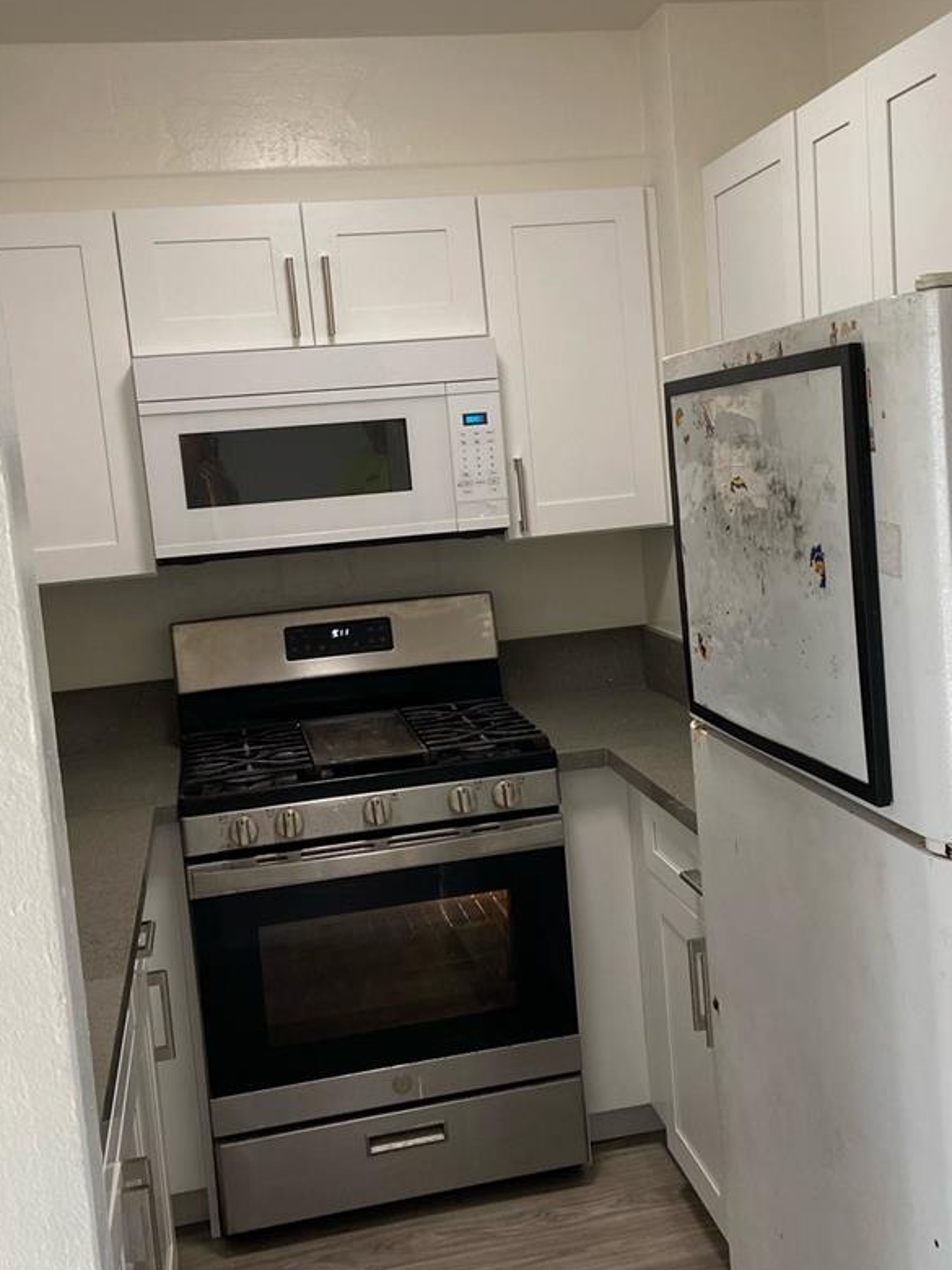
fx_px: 1467
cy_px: 627
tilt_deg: -6.1
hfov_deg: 35.8
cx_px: 565
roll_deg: +5.2
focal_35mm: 40
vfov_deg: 46.8
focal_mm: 4.25
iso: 100
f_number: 1.8
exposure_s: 1/120
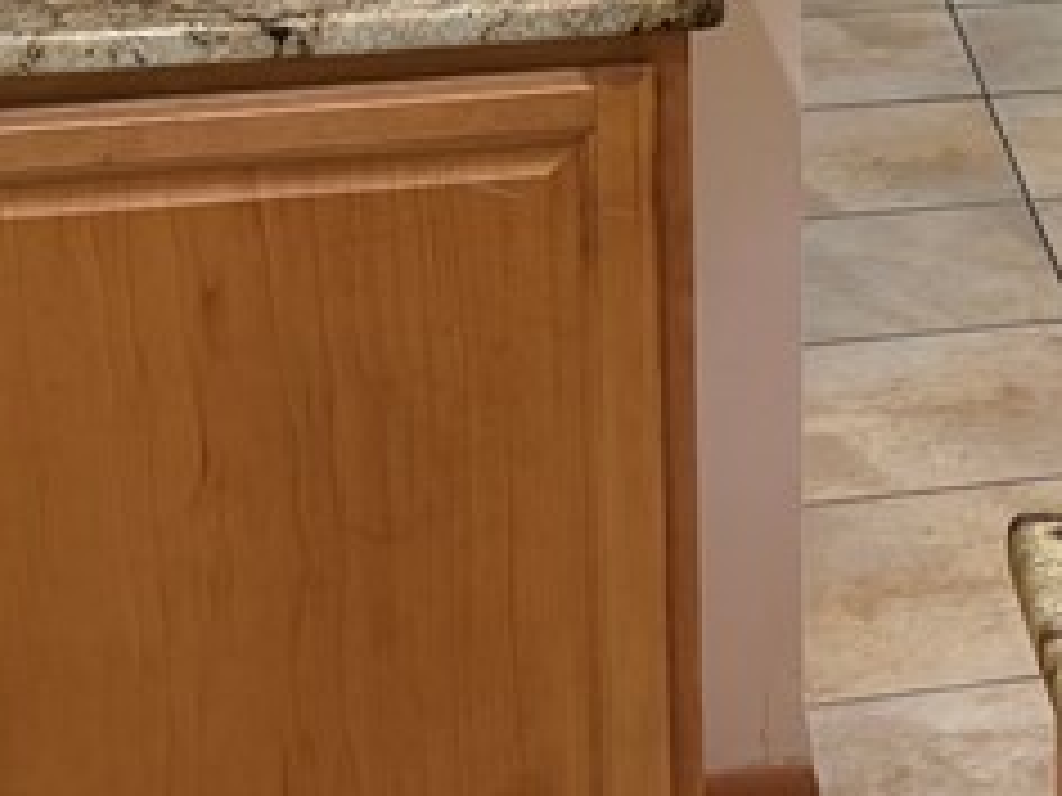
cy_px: -315
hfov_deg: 17.5
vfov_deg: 13.6
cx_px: 1467
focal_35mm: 104
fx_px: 3191
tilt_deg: -11.1
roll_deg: -0.9
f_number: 1.78
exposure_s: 1/120
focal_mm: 6.76
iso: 250
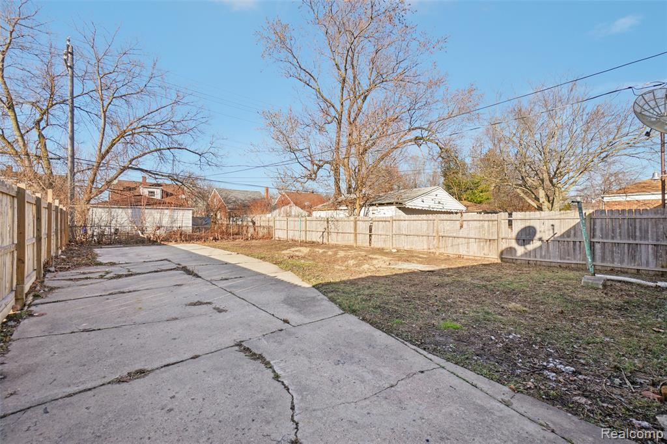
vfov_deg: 77.3
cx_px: 334
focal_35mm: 15
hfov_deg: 100.4
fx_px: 278
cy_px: 222
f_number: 8
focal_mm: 10
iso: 100
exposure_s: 1/200
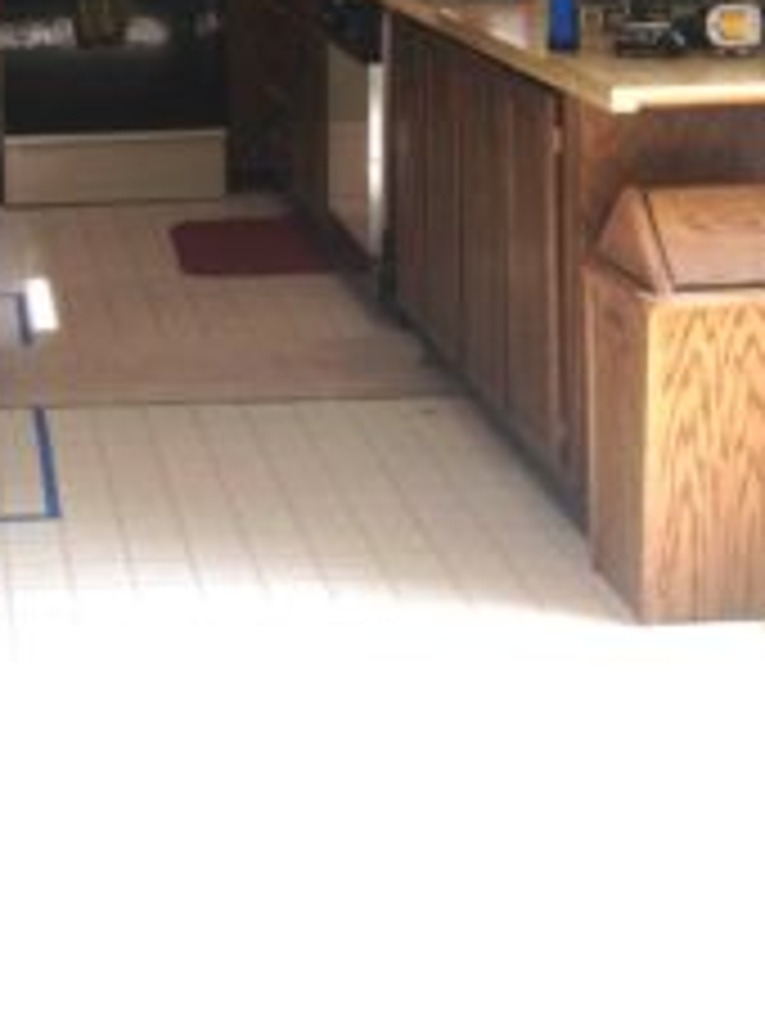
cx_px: -16
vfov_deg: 24.7
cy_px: 131
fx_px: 2271
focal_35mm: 77
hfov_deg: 18.6
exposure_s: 1/153
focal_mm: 4.28
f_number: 2.4
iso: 50
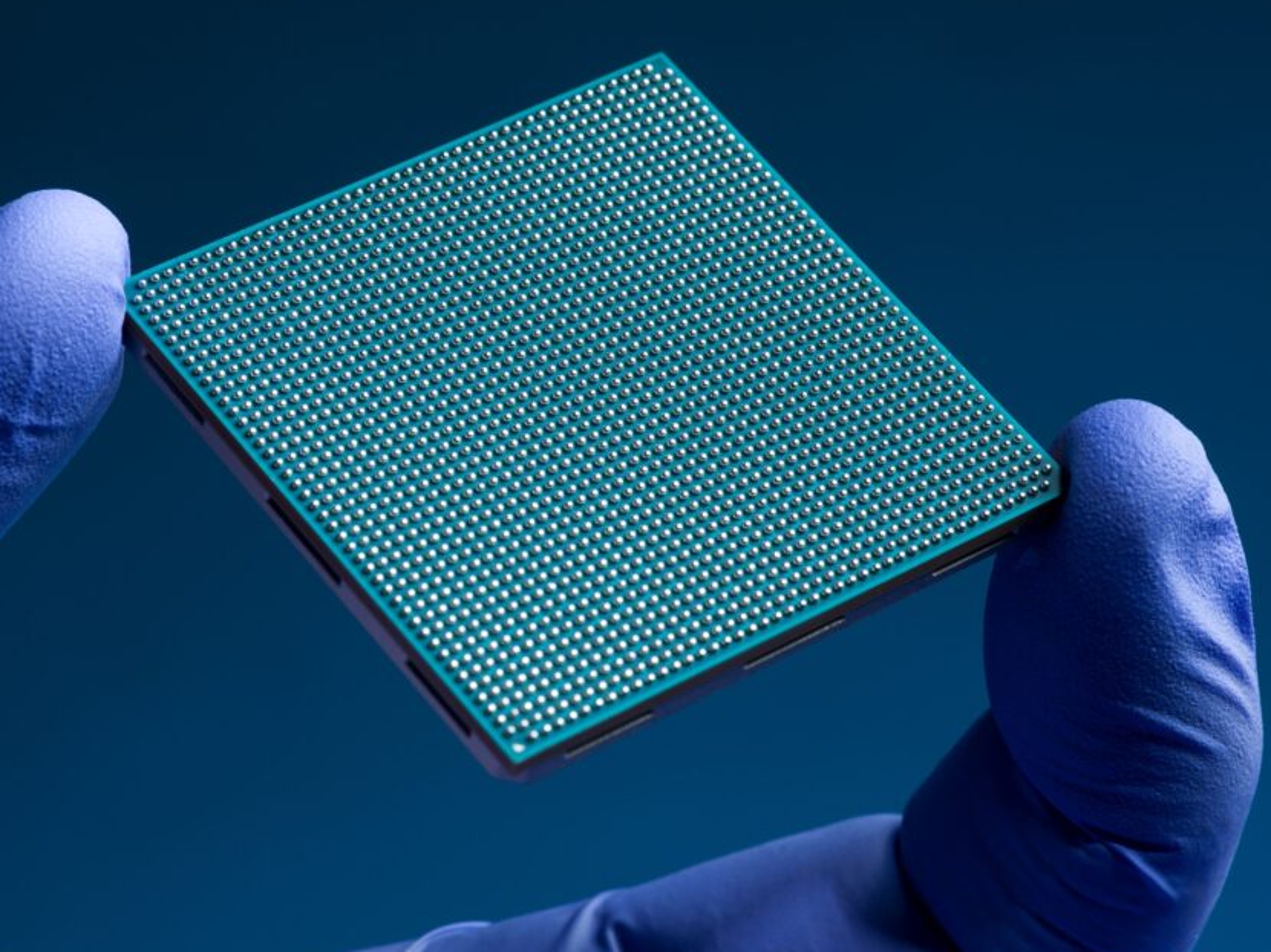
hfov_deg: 17.0
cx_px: 600
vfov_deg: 12.8
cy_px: 425
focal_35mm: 116
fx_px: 4258
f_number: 16
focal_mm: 120
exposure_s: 1/1250
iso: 100
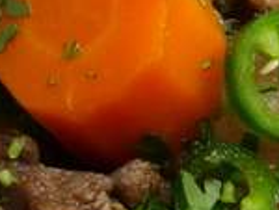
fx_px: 3092
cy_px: -2
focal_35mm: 383
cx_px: 17
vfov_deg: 3.9
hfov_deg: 5.2
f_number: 6.3
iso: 1000
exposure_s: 1/60
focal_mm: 24
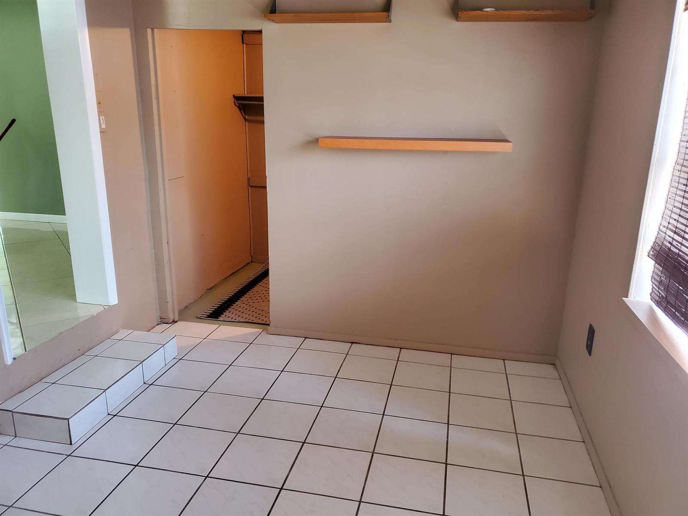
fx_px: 517
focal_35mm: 26
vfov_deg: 53.1
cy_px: 258
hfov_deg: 67.3
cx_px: 344
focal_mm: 4.3
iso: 400
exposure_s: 1/40
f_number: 1.5
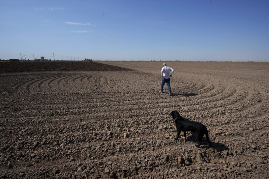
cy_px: 90
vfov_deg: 64.6
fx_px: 142
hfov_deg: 86.9
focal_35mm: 19
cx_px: 134
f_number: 13
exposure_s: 1/250
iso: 200
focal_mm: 19
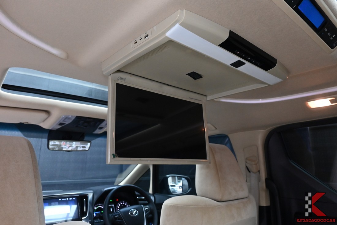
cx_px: 168
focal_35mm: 24
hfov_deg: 73.8
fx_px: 225
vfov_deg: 53.1
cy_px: 112
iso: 2200
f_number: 6.7
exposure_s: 1/60
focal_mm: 16
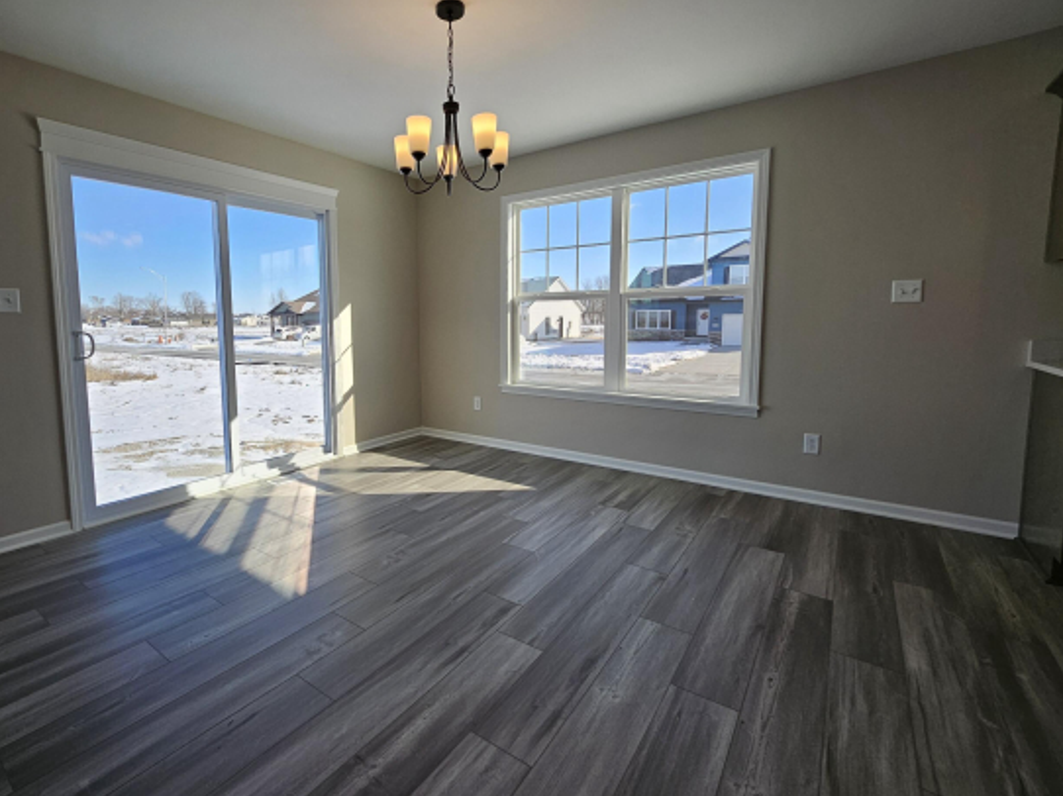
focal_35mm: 16
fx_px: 491
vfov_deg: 78.0
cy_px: 373
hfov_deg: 93.5
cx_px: 436
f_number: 2.2
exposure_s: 1/431
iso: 32
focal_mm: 1.74
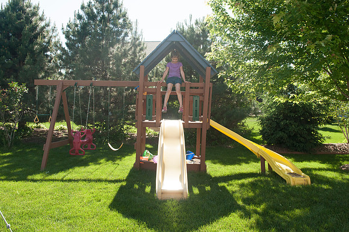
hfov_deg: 67.5
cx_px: 174
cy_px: 116
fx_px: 261
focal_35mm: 27
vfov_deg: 47.8
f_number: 5
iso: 400
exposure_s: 1/2000
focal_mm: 18
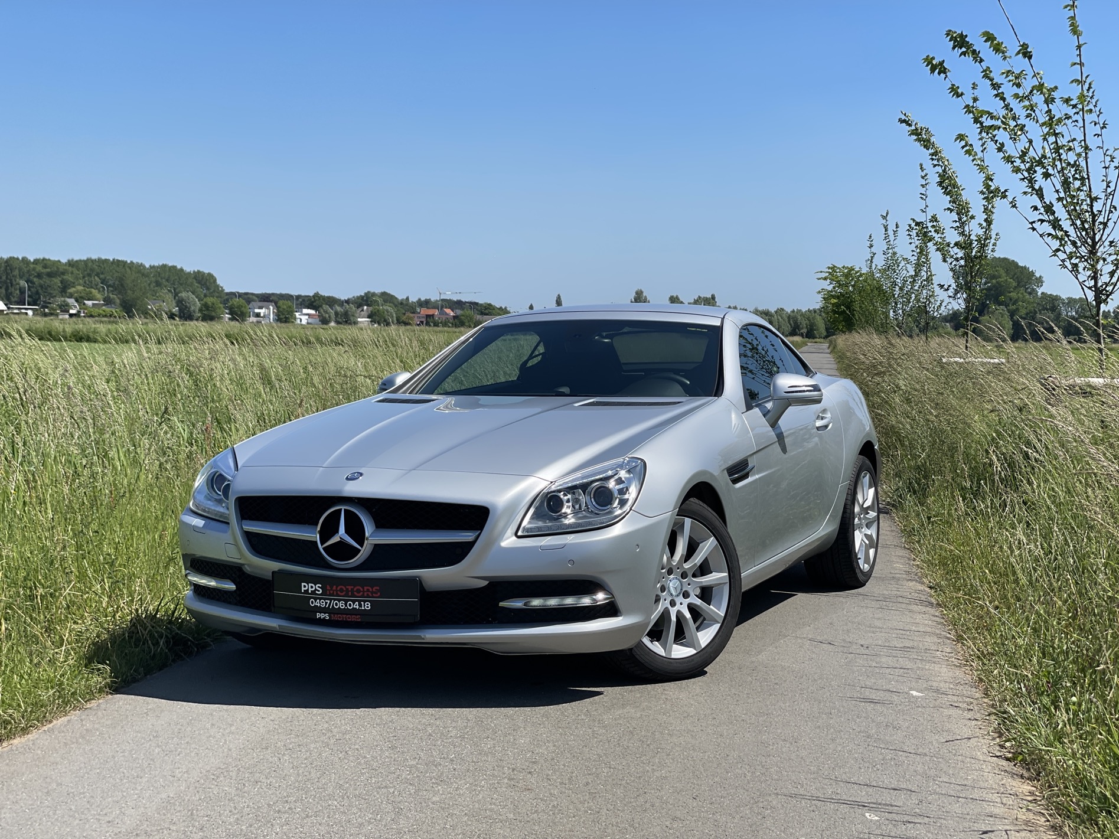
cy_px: 420
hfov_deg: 36.8
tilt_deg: -2.1
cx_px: 560
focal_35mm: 52
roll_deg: -1.6
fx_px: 1681
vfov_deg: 28.0
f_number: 2
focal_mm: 6
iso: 25
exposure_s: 1/1845
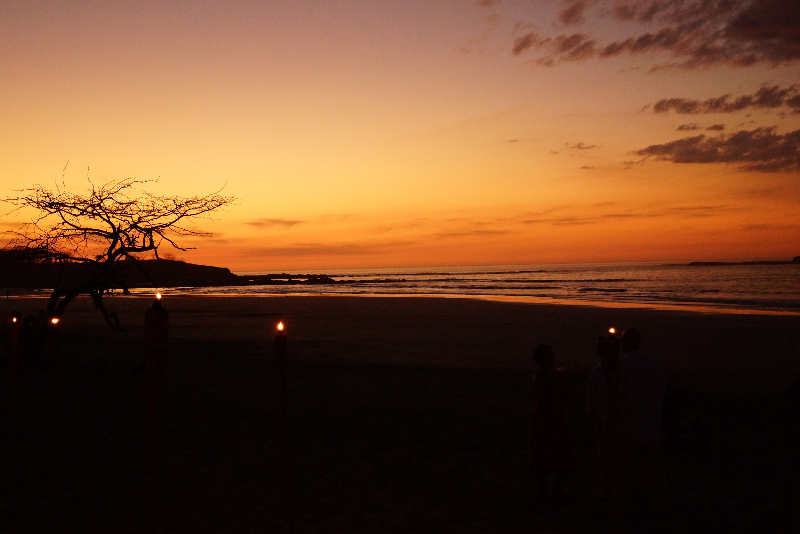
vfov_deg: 29.9
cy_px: 267
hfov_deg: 43.6
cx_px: 400
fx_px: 1000
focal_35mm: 45
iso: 1600
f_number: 4.5
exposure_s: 1/50
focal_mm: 30
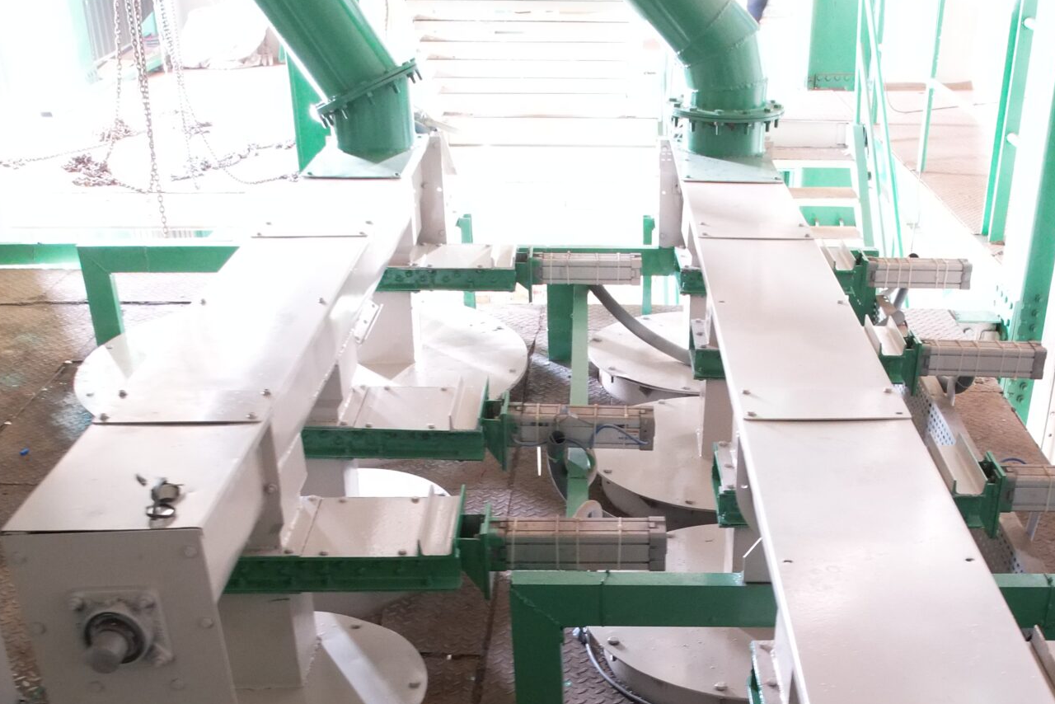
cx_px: 639
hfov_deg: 44.2
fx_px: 1290
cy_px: 641
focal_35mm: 44
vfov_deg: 29.2
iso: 910
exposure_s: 1/5
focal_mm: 8.38
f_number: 2.8
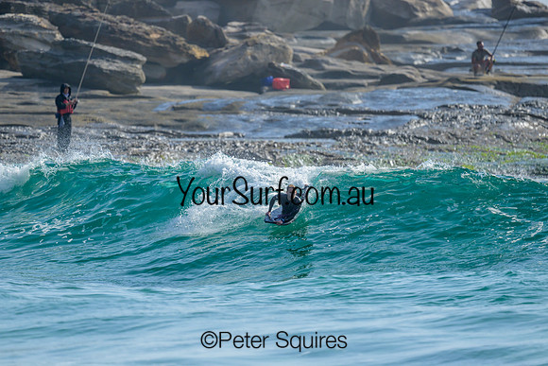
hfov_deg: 2.6
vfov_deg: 1.7
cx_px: 274
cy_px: 183
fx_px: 12180
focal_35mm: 800
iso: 250
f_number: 6.3
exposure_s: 1/2000
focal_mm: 800
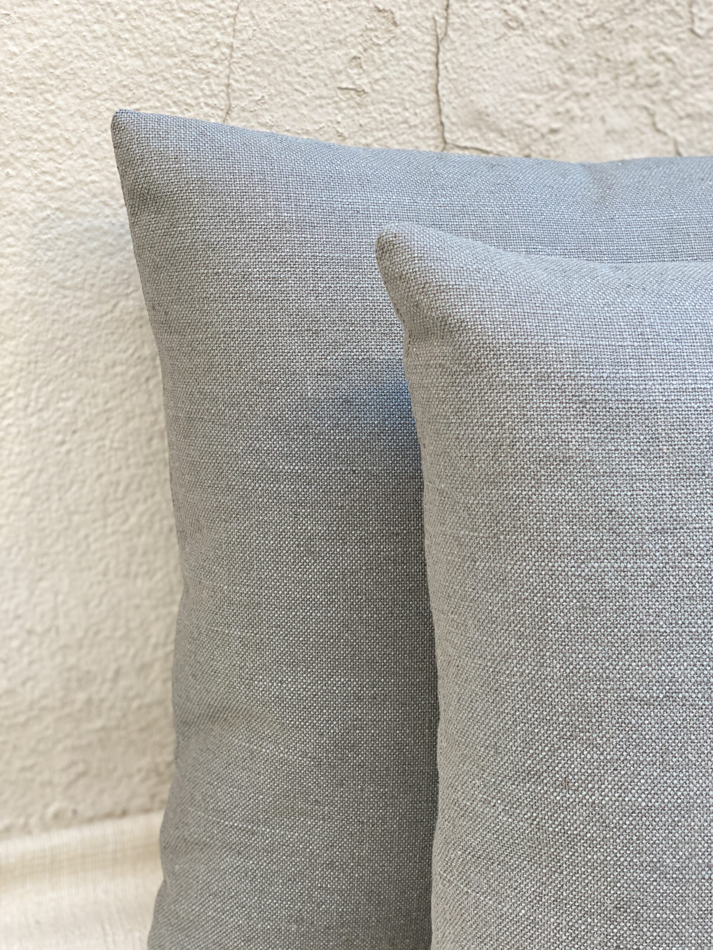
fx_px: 1428
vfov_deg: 36.8
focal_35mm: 52
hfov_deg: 28.0
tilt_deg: -23.6
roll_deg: -2.7
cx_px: 356
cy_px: 475
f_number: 2
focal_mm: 6
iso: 125
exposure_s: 1/122
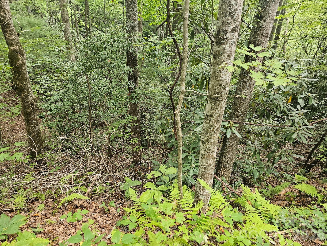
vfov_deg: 58.9
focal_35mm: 23
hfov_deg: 73.9
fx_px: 217
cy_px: 123
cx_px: 164
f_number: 1.7
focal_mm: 6.3
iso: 250
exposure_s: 1/120
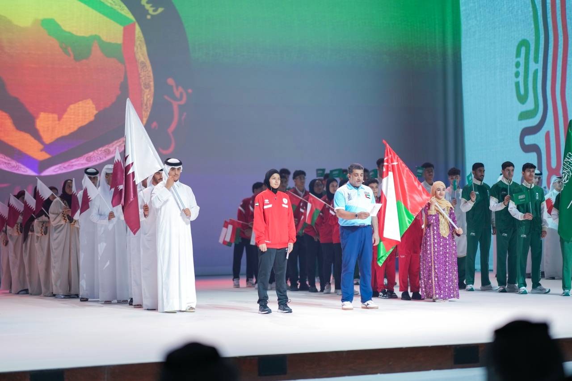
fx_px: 1350
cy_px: 190
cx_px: 286
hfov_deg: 23.9
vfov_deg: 16.1
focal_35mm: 85
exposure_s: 1/400
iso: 800
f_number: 1.4
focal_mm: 85
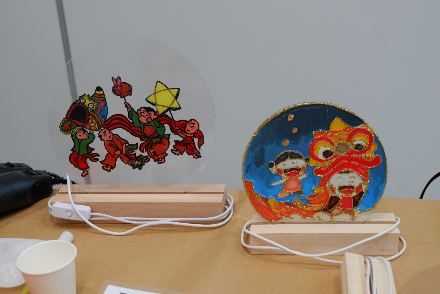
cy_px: 145
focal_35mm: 49
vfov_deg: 27.5
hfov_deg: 40.3
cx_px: 219
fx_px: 599
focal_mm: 32.5
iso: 400
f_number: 5
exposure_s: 1/70
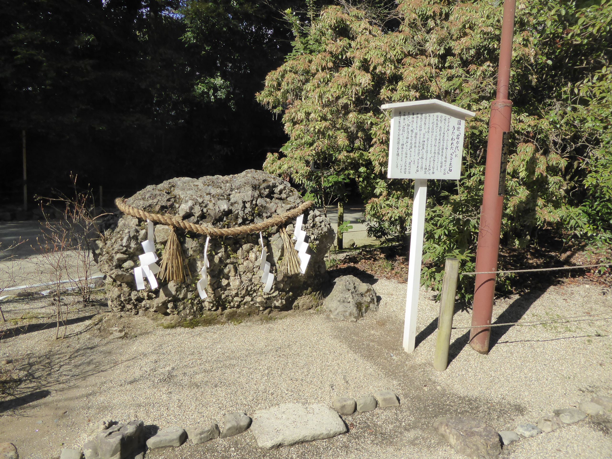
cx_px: 306
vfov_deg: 54.9
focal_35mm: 25
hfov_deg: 69.4
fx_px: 442
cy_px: 230
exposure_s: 1/640
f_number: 4
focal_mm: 4.3
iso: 200
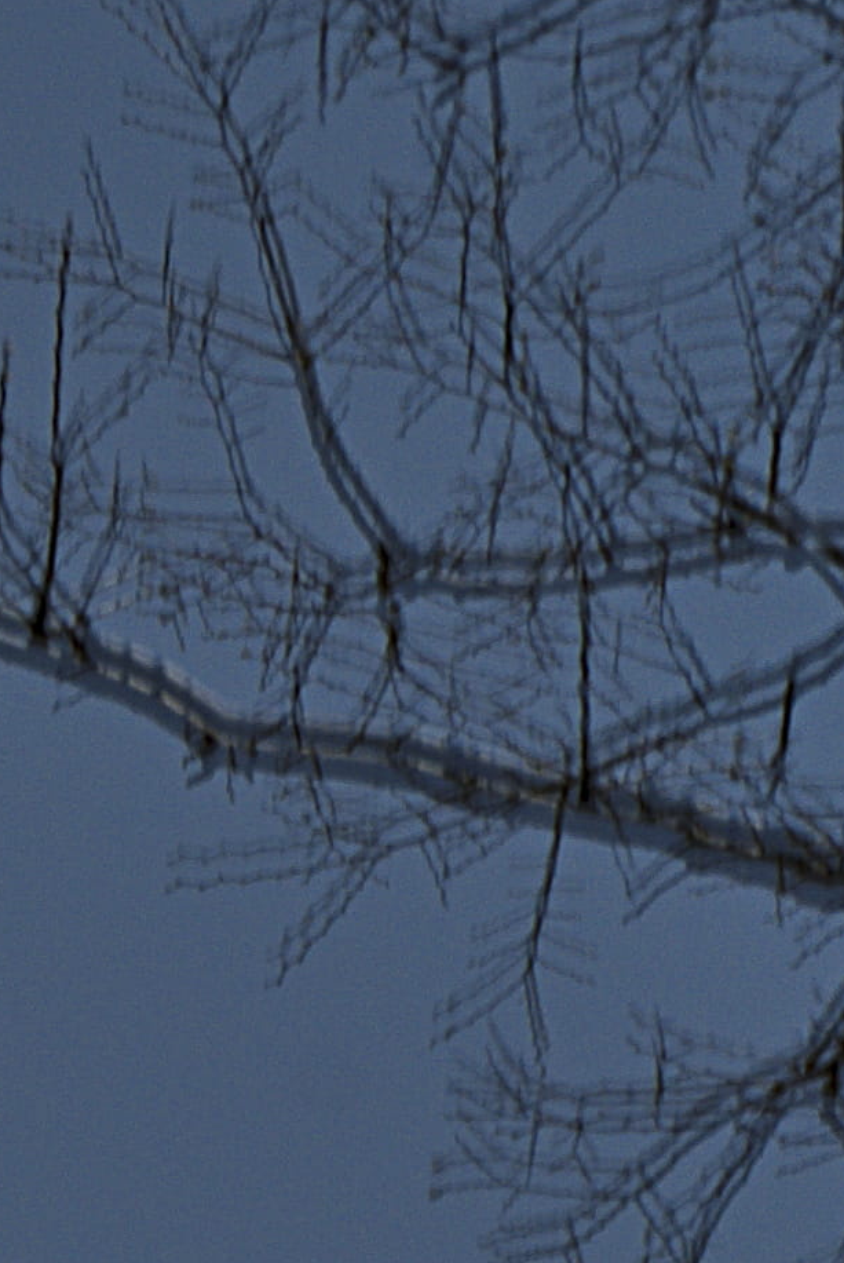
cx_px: -1539
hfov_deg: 4.1
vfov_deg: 5.8
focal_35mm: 329
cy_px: 3986
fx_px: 11547
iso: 100
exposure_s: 1/1.3
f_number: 8
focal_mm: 50
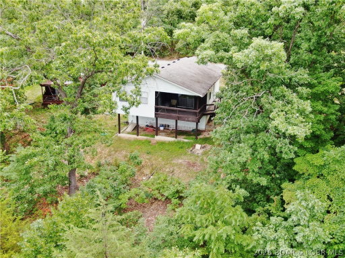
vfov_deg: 39.7
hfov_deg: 51.4
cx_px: 172
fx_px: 359
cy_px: 129
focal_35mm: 36
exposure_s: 1/60
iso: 100
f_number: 3.3
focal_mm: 6.08
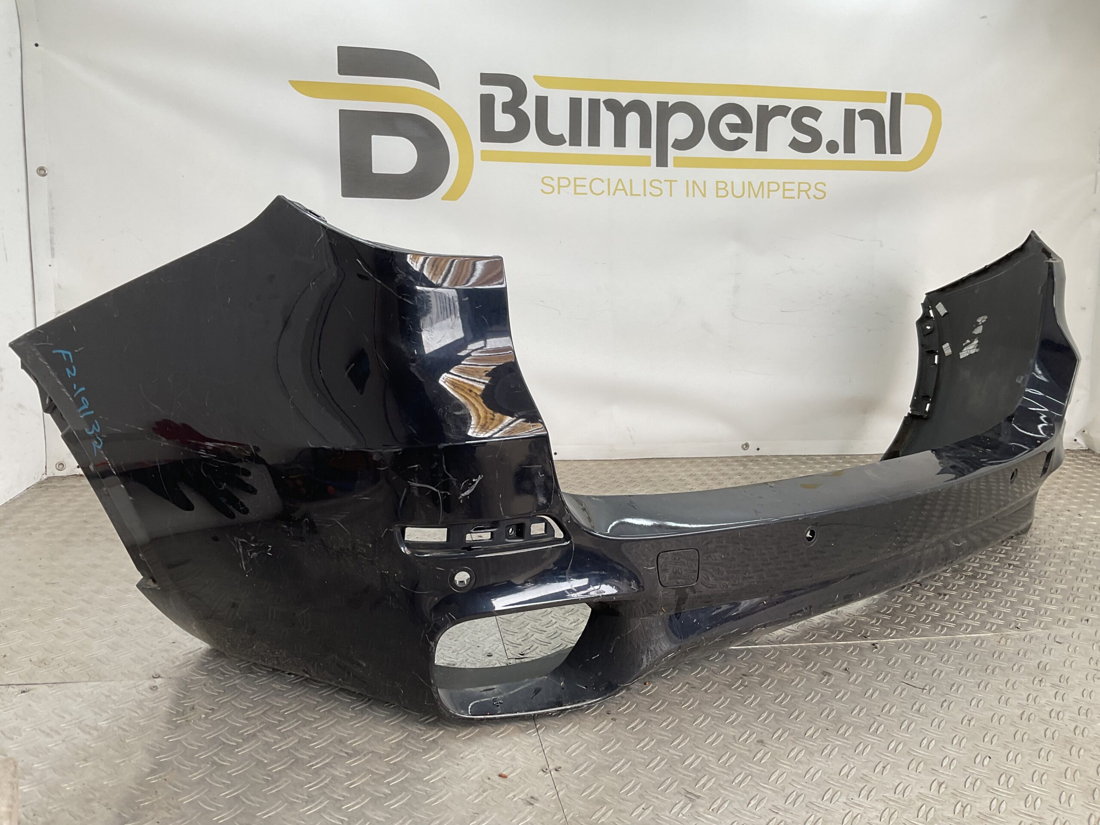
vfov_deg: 48.2
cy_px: 412
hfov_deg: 61.7
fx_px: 922
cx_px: 550
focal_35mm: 29
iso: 16
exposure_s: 1/129
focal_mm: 3
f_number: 1.8
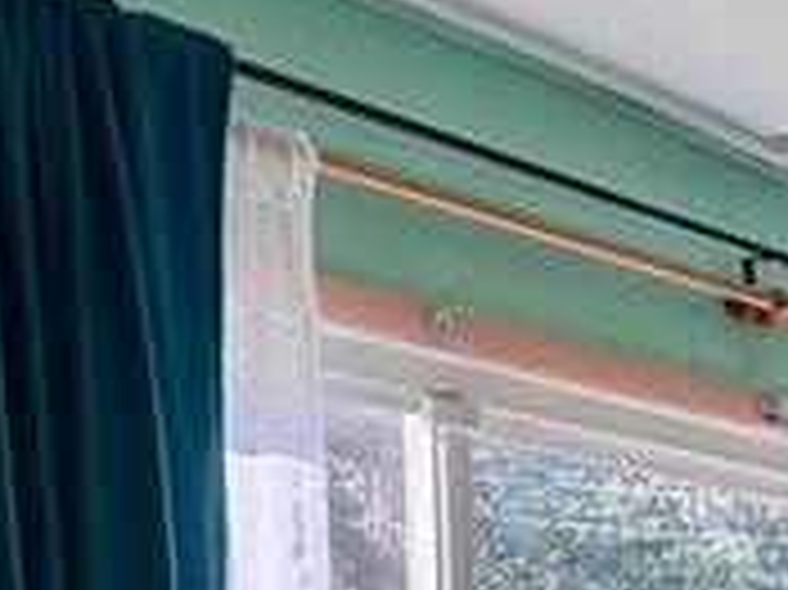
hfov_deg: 14.6
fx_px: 1865
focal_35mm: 82
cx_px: 1914
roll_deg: -0.5
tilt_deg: -3.3
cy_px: 919
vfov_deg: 16.2
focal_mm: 2.22
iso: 160
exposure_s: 1/121
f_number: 2.2
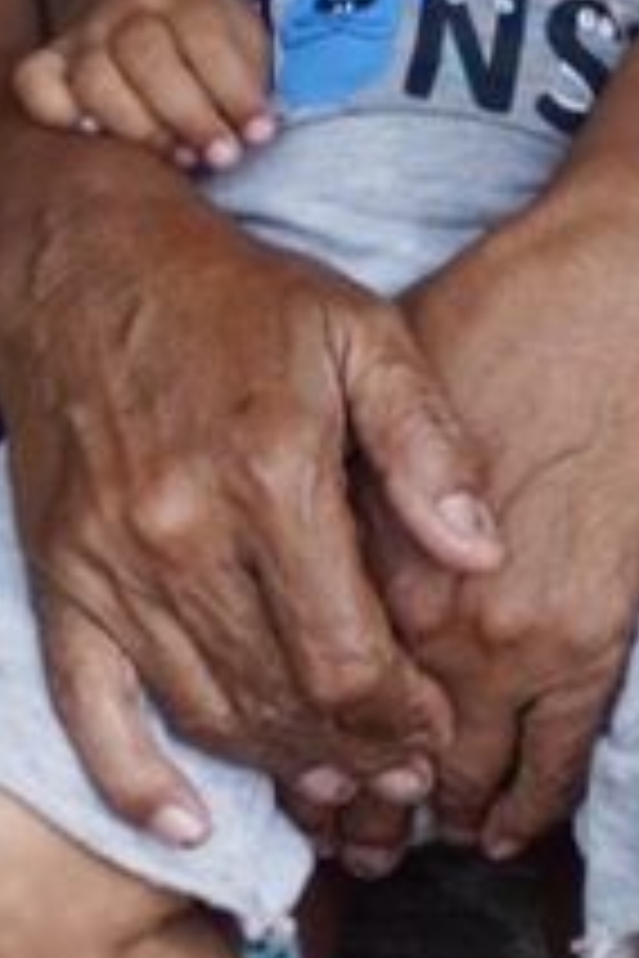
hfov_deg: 4.4
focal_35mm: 309
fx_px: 8237
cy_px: -989
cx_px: 308
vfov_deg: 6.5
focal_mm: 43
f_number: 8
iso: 800
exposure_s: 1/100
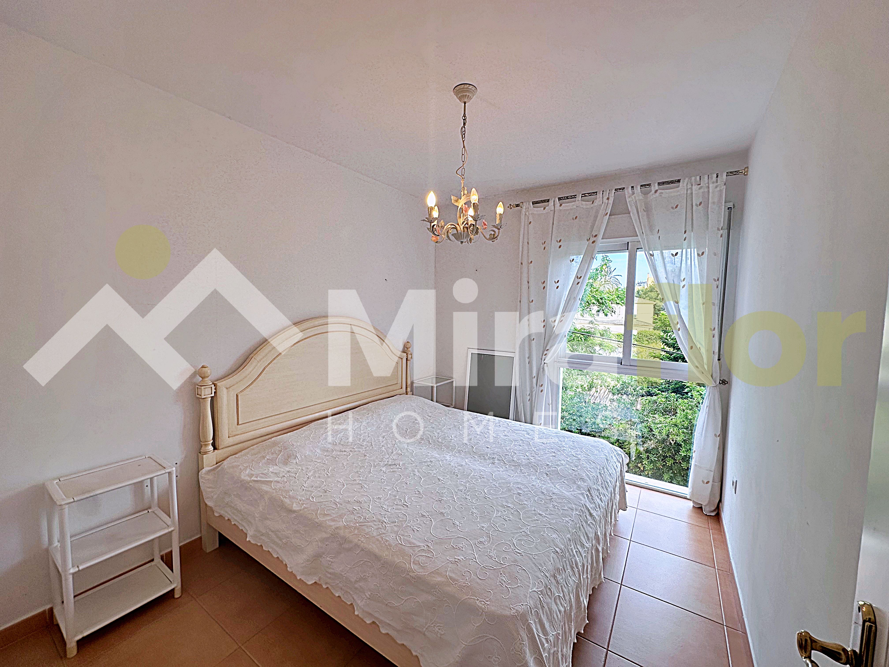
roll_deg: -0.7
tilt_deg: -4.3
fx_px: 360
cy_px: 334
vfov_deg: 85.7
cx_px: 444
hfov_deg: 102.1
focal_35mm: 14
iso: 40
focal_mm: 2.22
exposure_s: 1/156
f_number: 2.2
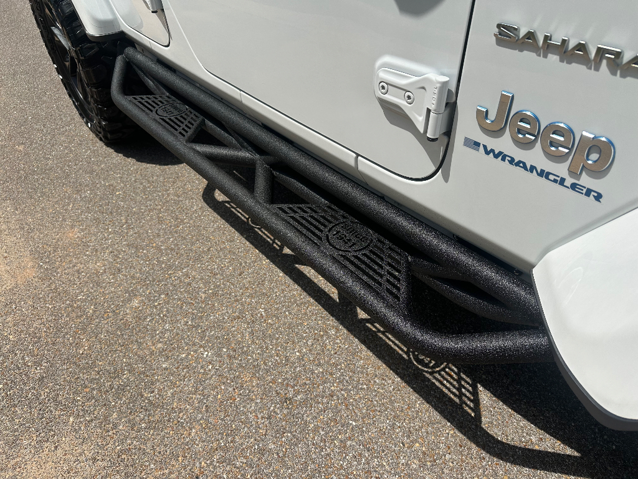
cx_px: 319
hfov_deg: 71.6
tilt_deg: -39.7
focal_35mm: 24
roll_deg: +3.3
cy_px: 240
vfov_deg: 56.8
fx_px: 442
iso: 80
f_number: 1.78
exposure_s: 1/8197
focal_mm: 6.86
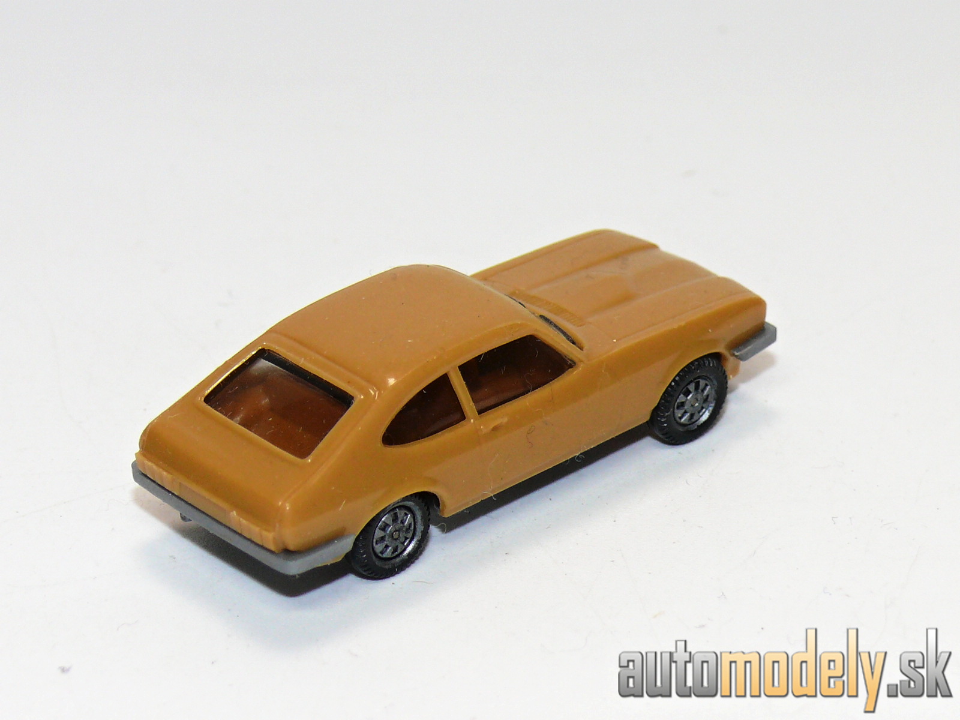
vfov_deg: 10.4
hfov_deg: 13.8
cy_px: 360
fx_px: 3966
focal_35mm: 143
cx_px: 480
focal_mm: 16.9
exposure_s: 1/30
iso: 100
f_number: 4
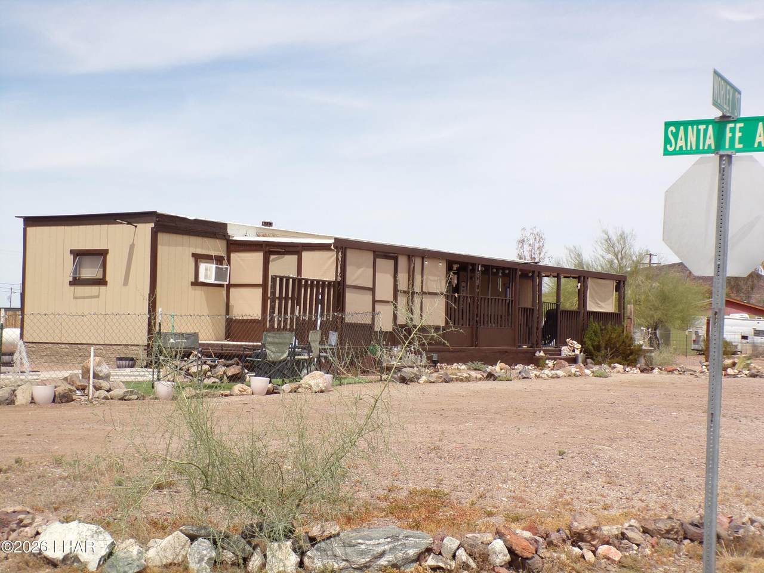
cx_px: 382
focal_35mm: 56
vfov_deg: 26.1
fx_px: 1236
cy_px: 286
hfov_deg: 34.3
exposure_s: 1/550
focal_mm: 10.1
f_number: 5.3
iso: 80
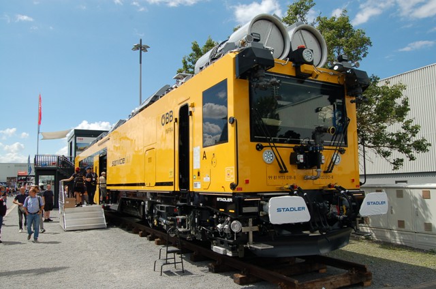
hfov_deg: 64.7
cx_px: 218
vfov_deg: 45.5
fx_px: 344
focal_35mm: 28
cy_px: 144
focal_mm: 19
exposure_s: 1/400
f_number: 10
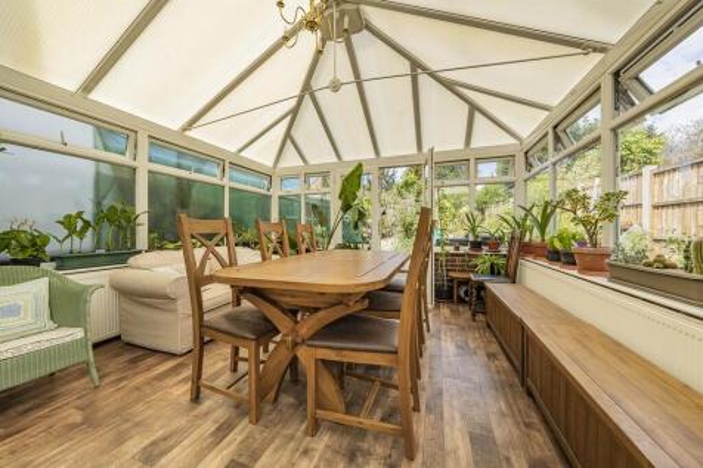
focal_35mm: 12
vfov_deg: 90.0
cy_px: 234
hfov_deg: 112.6
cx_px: 352
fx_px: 234
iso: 320
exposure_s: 1/250
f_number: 9
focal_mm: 12
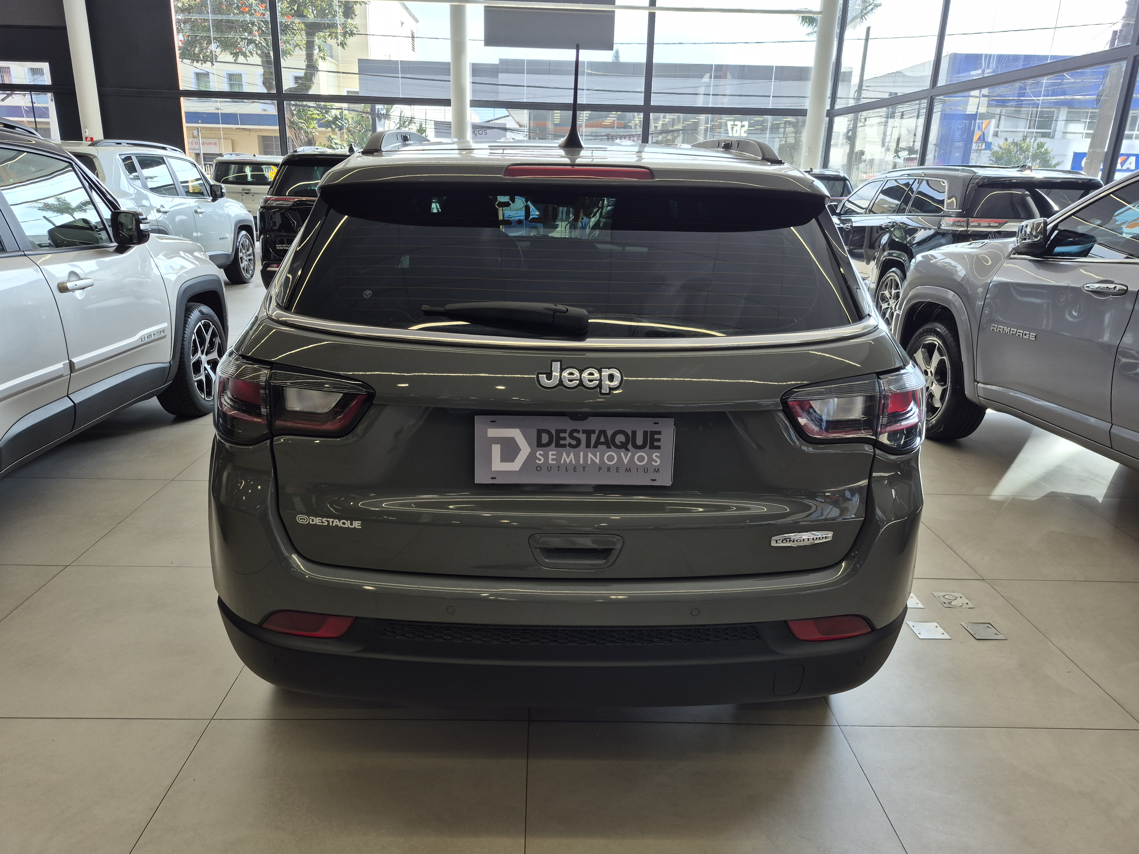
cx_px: 570
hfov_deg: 73.9
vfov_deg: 58.9
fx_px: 757
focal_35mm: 23
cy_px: 427
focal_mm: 5.4
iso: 25
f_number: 1.8
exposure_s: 1/220
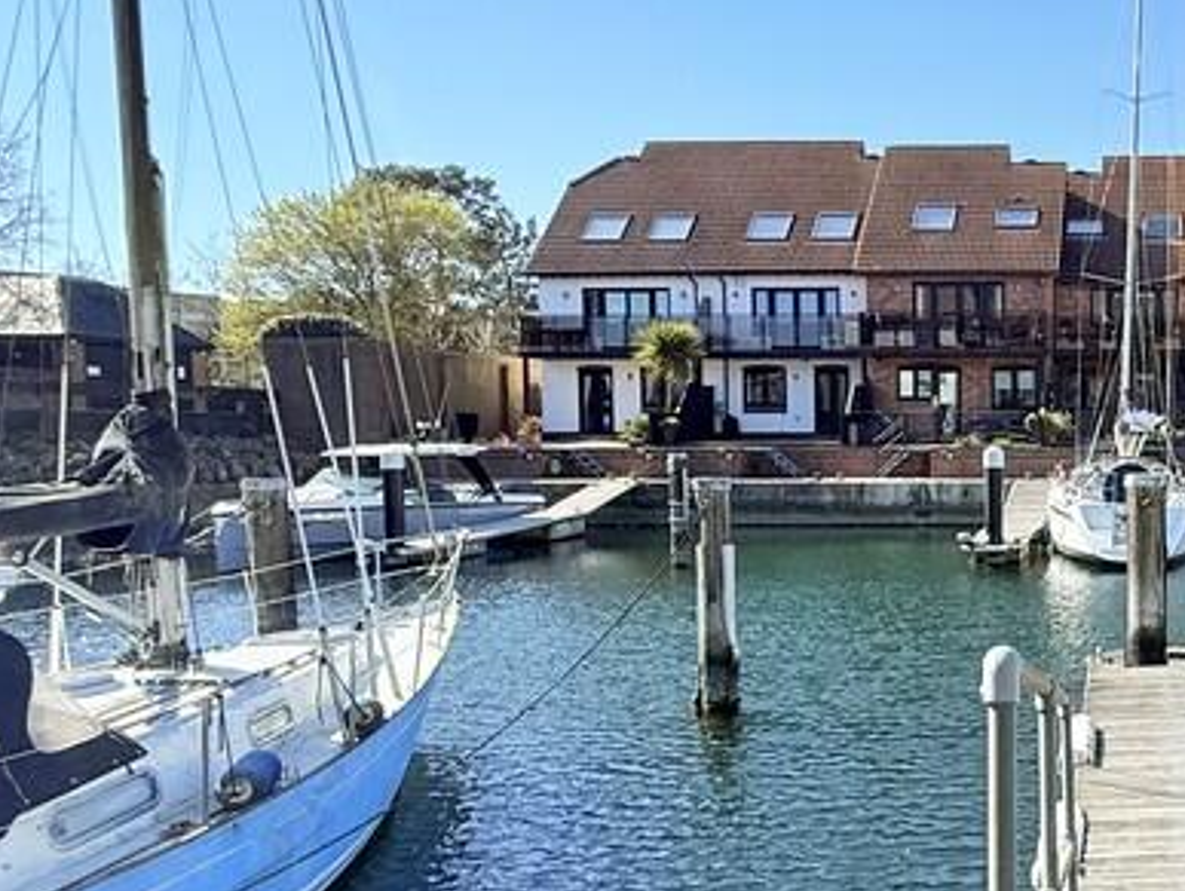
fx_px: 1268
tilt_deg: -3.5
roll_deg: -0.4
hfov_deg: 44.0
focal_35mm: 37
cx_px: 1139
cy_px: 505
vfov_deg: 38.7
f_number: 2.2
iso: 64
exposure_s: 1/1534
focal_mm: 2.22
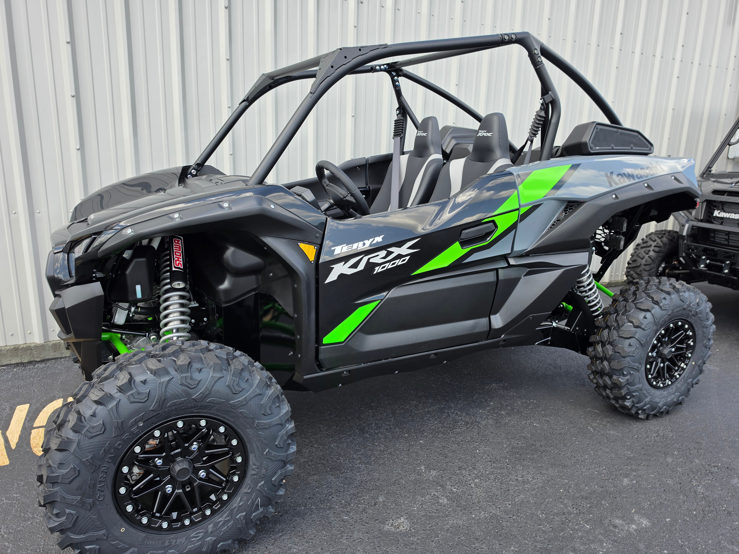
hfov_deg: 73.9
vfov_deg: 58.9
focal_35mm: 23
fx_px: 491
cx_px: 370
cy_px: 277
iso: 20
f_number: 1.4
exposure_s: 1/359
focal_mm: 6.5
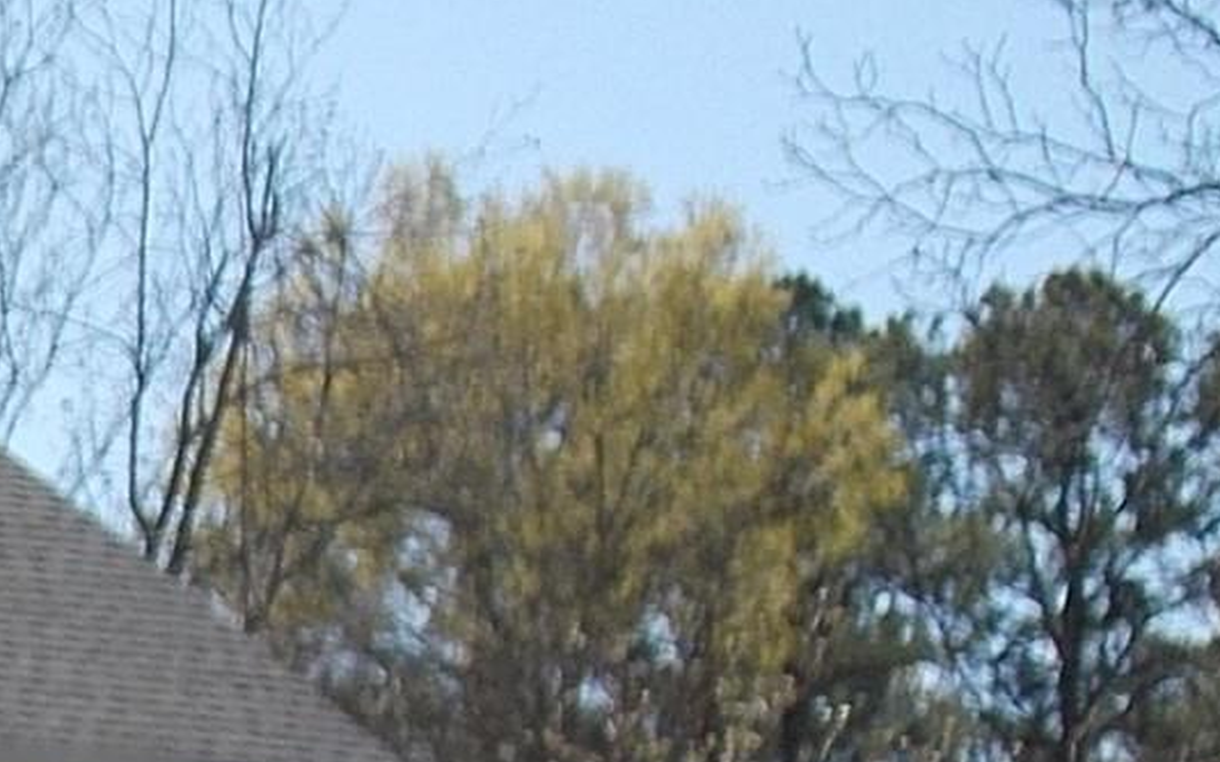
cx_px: -998
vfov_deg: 7.5
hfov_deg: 11.6
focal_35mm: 167
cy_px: 1519
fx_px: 5552
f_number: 3.6
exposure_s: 1/500
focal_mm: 7.3
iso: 80
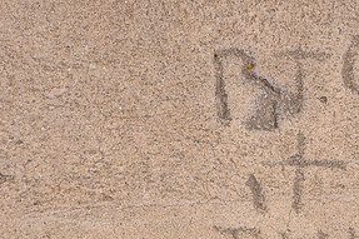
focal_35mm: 318
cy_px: 161
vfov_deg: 4.3
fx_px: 3169
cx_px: 310
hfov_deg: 6.5
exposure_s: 1/400
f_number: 10
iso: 200
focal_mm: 105
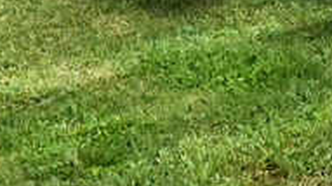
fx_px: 2260
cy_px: -506
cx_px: 363
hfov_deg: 8.3
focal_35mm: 257
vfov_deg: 4.4
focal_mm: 26.5
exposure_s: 1/1000
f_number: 4.2
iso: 22800
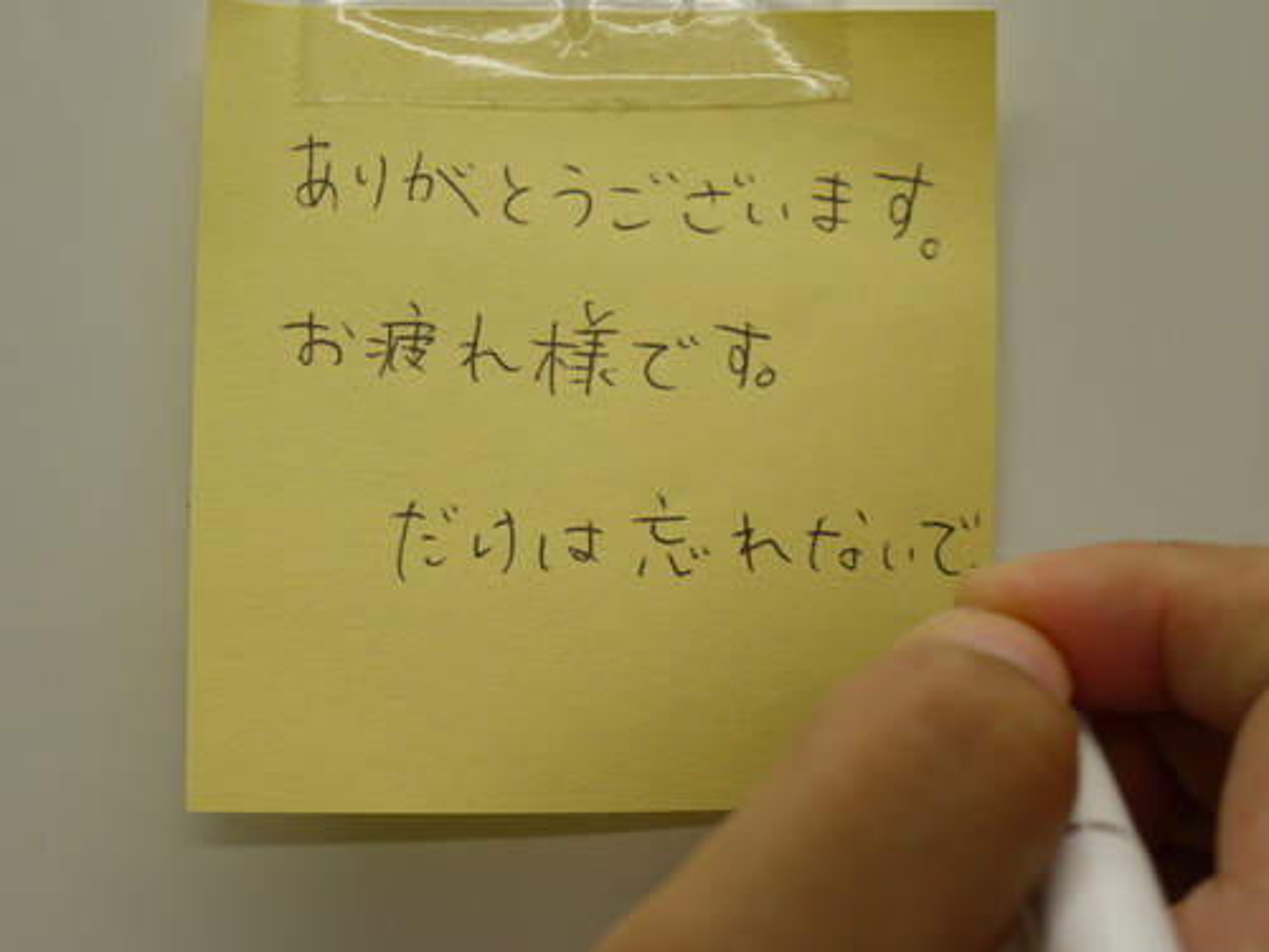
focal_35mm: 74
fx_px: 2713
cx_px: 634
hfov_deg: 26.3
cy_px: 476
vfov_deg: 19.9
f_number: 5.6
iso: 160
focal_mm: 37
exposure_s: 1/50
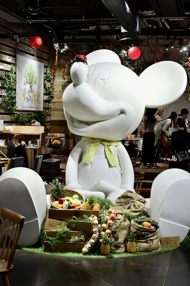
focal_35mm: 60
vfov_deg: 33.4
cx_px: 95
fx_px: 475
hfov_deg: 22.6
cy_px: 143
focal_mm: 60
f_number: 6.3
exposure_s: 1/200
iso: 6400
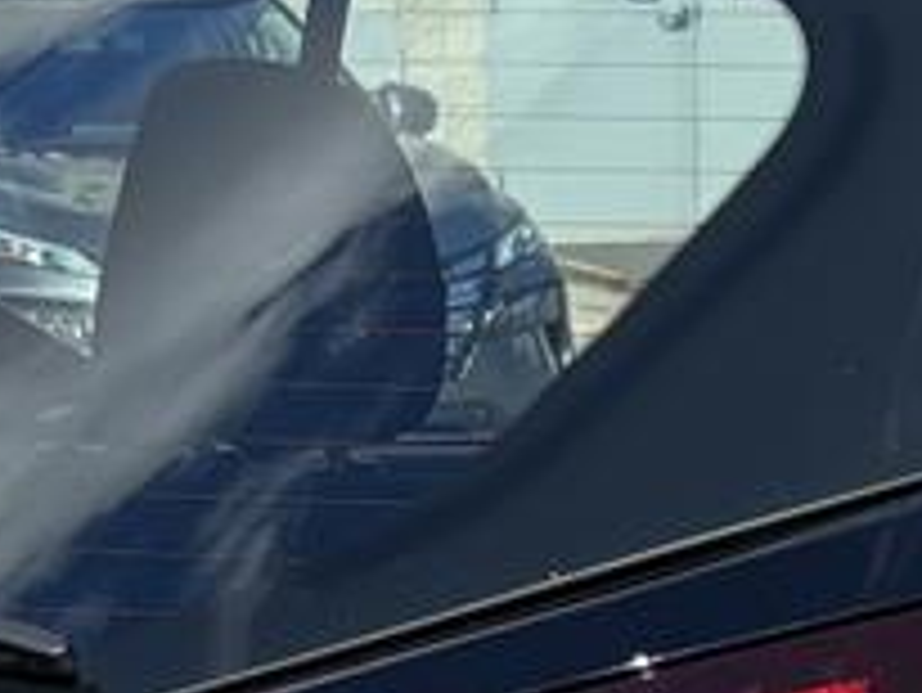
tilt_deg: -15.0
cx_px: 1367
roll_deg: -1.3
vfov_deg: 7.1
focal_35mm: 203
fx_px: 5410
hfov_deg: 9.5
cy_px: 1310
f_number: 1.6
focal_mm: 5.96
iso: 50
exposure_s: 1/2342
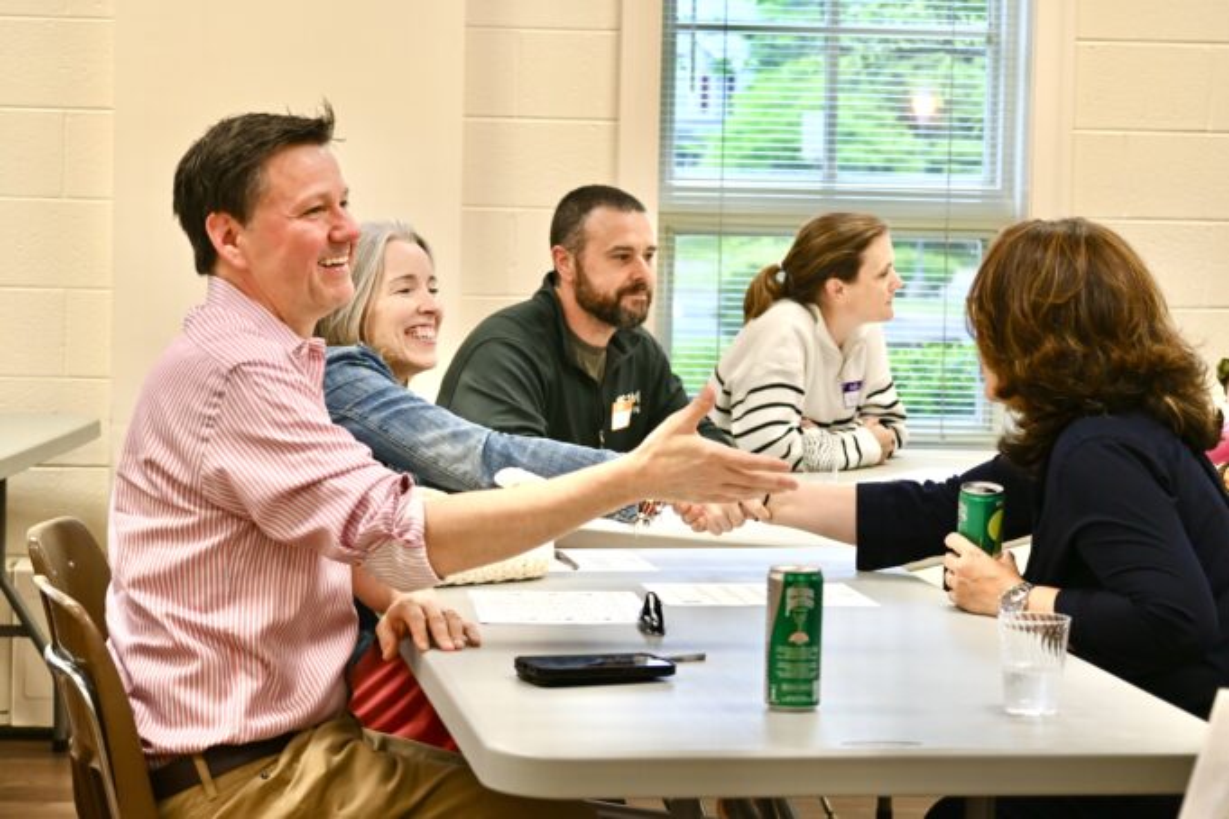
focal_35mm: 80
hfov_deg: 25.5
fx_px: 2714
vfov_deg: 17.2
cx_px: 614
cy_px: 410
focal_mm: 53
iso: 1000
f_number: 4.5
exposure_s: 1/125
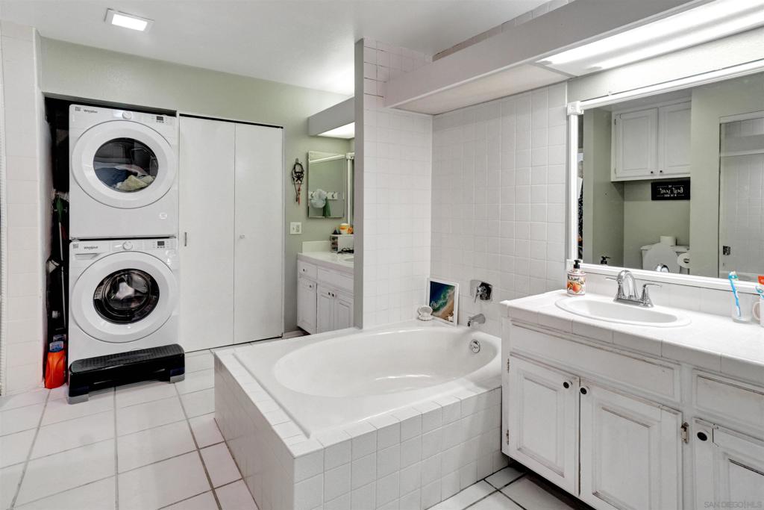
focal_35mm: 18
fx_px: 382
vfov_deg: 67.4
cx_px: 382
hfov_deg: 90.0
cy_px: 255
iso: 400
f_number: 8
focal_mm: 12
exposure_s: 1/30
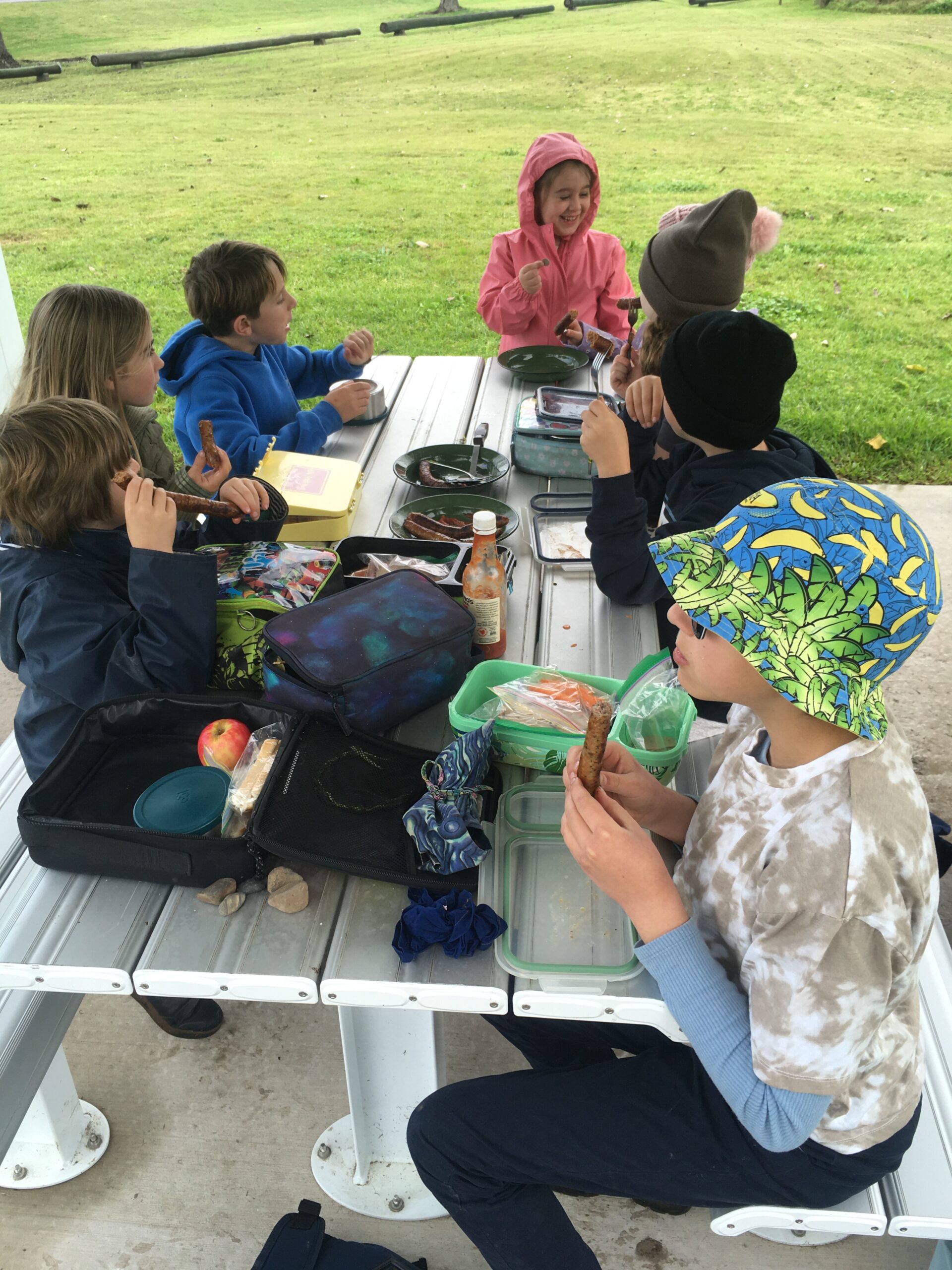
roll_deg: +0.9
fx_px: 1063
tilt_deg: -31.7
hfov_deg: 48.2
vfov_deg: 61.7
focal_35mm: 29
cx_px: 476
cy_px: 635
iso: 25
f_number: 2.2
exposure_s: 1/108
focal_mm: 4.15
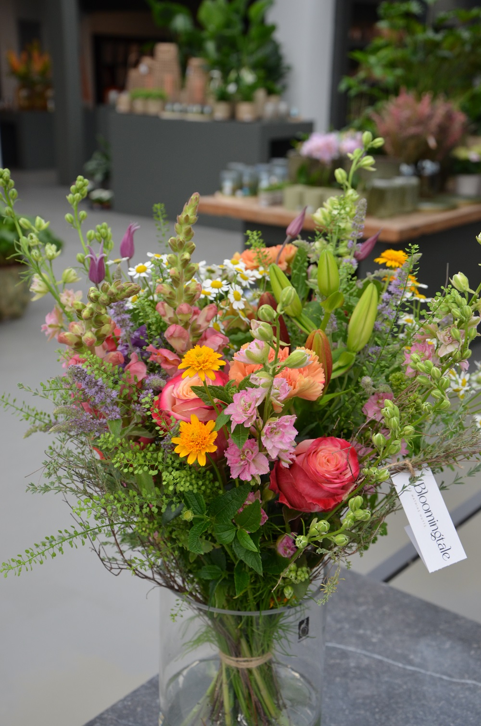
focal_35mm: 48
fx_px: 966
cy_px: 363
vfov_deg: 41.2
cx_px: 240
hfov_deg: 28.0
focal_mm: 32
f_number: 5.6
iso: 400
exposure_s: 1/100
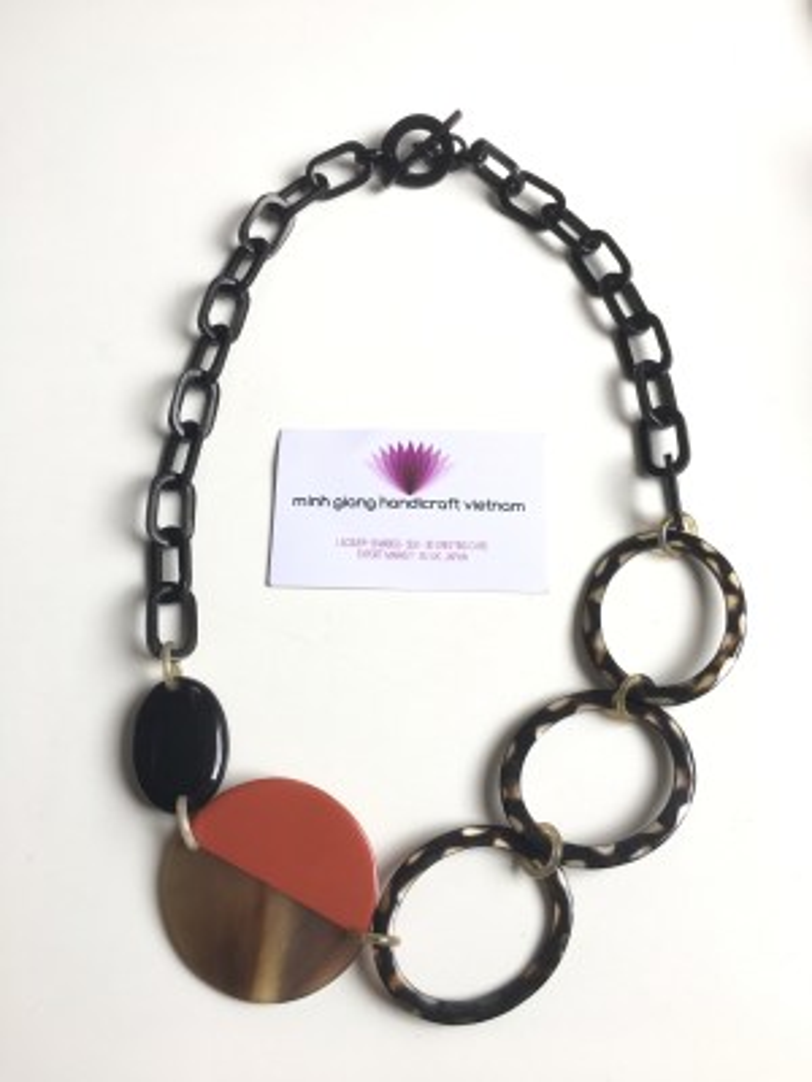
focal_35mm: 29
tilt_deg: -69.1
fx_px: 907
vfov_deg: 61.7
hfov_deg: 48.2
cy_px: 541
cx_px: 406
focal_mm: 4.15
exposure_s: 1/100
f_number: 2.2
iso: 25
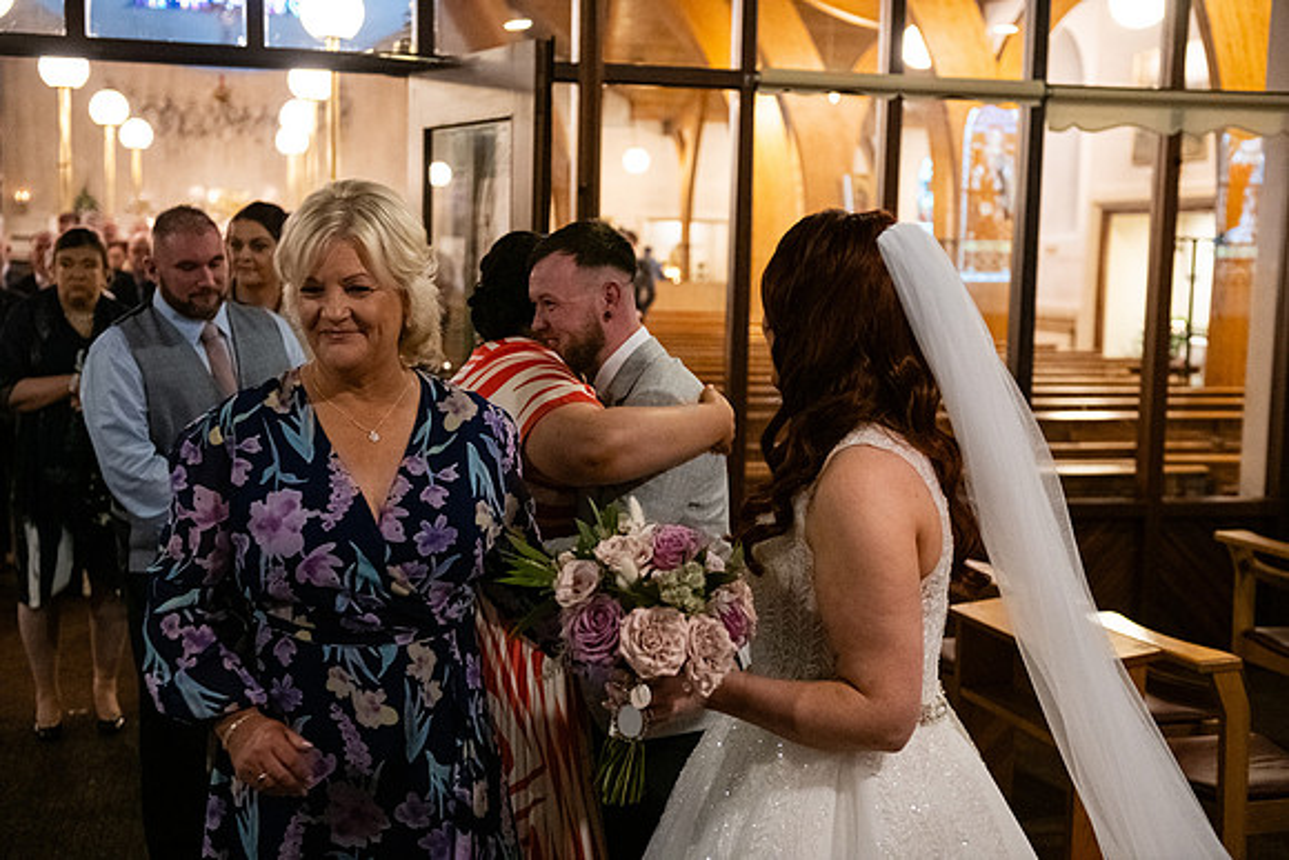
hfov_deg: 41.1
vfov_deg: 28.1
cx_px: 644
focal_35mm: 48
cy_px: 430
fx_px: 1719
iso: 2500
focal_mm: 48
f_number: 3.5
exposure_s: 1/160
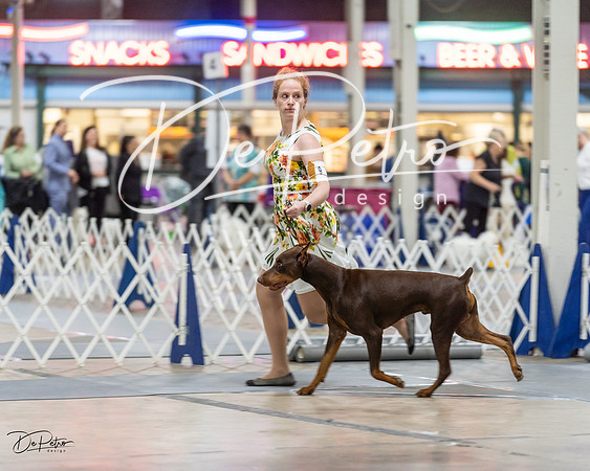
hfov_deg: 12.4
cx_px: 295
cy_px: 236
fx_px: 2713
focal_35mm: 155
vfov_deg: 9.9
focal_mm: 138
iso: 2000
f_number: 2.8
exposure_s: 1/160
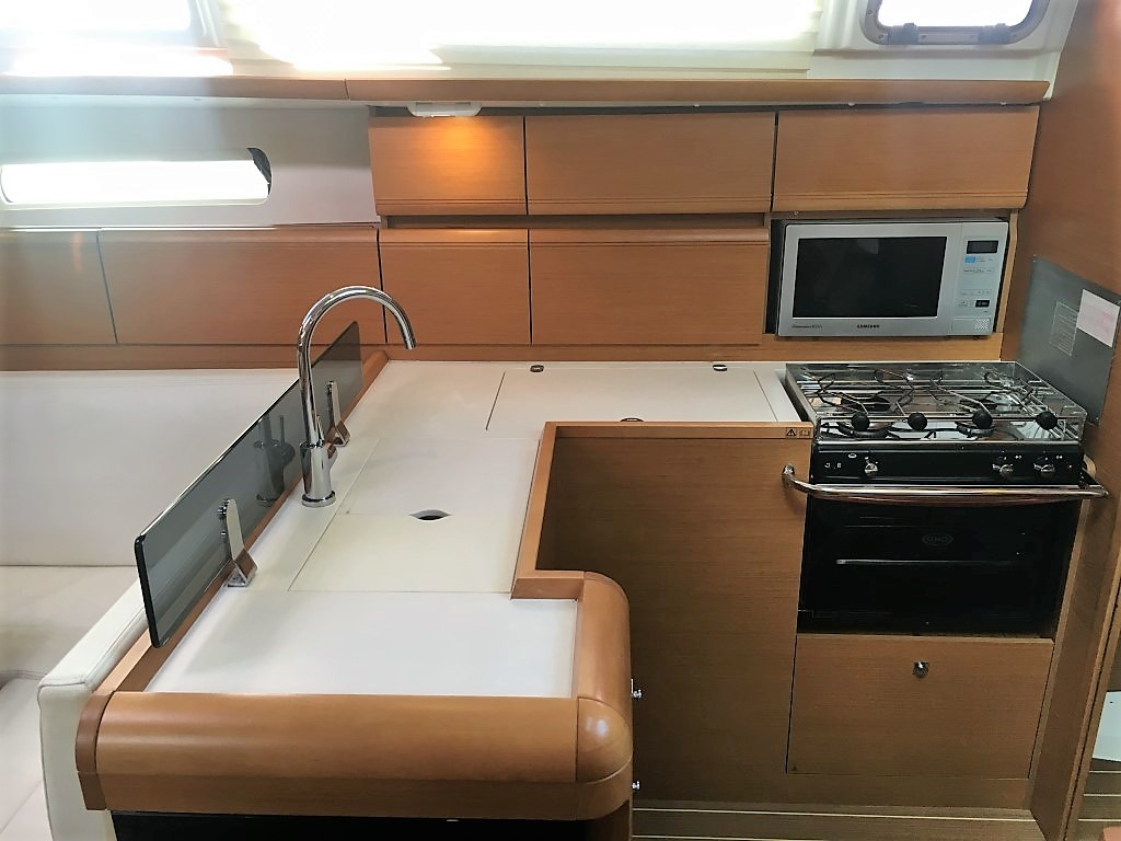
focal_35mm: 29
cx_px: 560
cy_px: 420
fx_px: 939
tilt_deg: -20.0
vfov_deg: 48.2
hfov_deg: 61.7
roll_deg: +1.1
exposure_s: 1/33
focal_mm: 4.15
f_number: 2.2
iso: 32
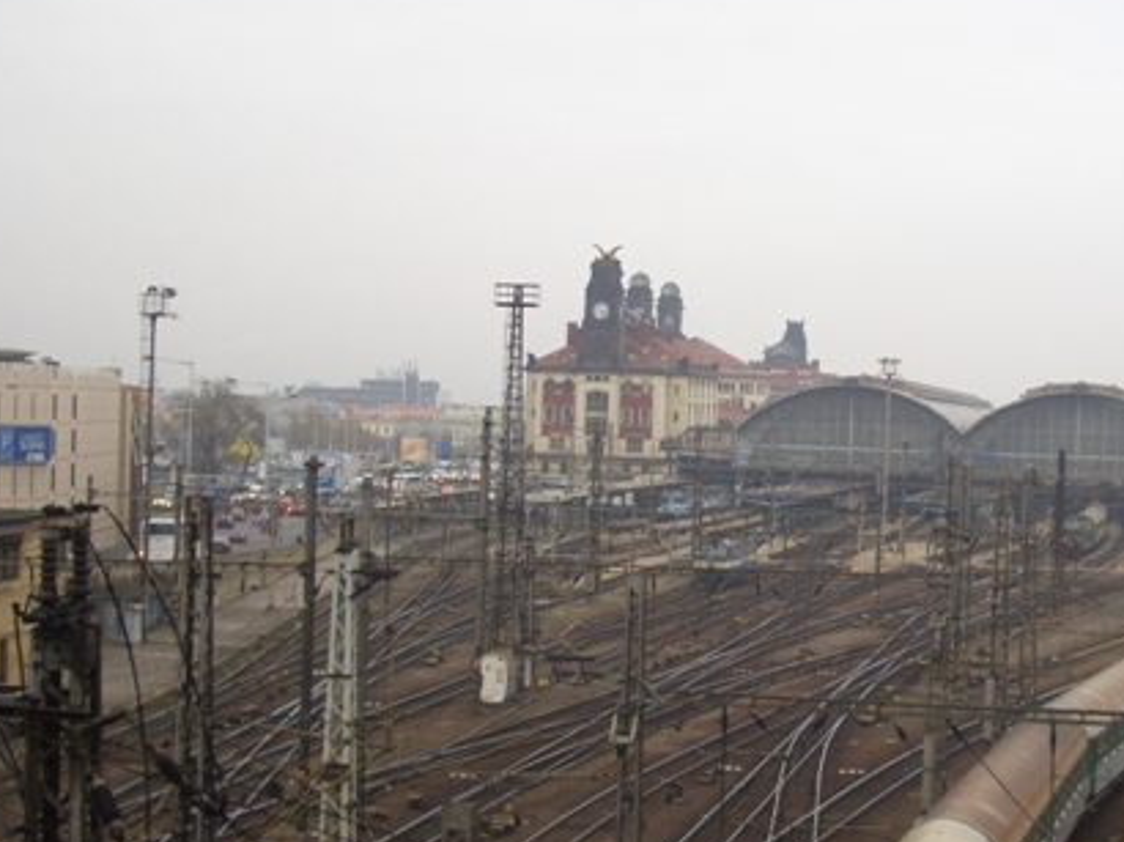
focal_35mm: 71
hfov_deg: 27.2
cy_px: 481
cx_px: 773
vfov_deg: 20.7
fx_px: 2304
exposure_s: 1/40
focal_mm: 8.2
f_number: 3.1
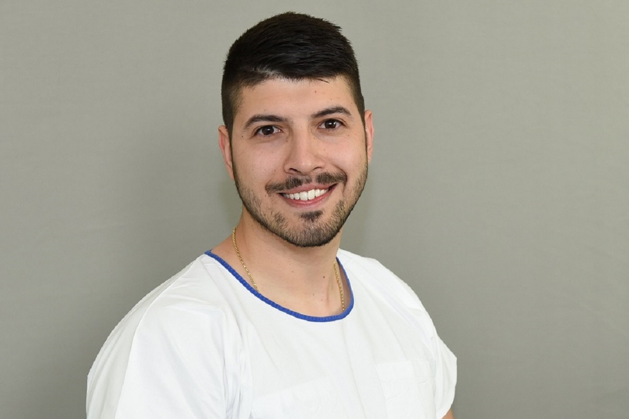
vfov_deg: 27.0
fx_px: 873
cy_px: 210
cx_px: 314
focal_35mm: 50
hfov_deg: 39.6
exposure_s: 1/200
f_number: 4.5
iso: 1000
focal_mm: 50
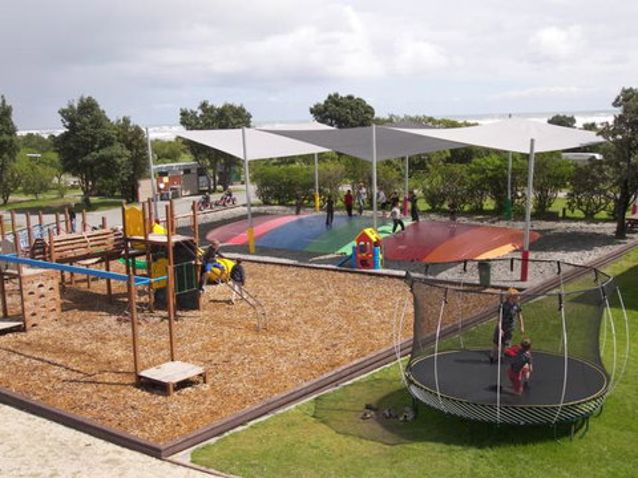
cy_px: 239
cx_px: 319
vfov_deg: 33.6
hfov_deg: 43.9
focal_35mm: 43
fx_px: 793
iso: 50
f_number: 3.6
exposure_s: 1/800
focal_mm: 8.9
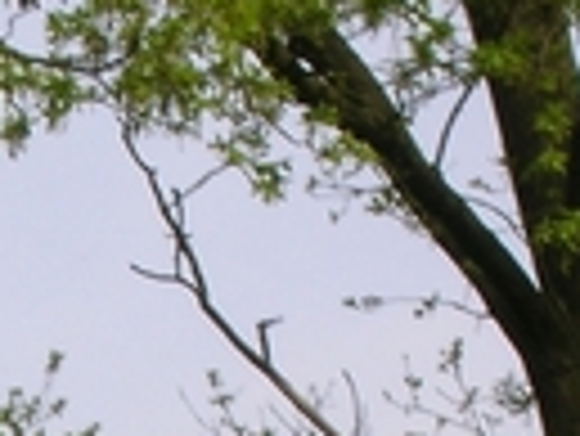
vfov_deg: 3.1
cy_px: 966
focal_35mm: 475
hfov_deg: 4.1
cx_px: -292
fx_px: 7966
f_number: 8.2
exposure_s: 1/96
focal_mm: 17.1
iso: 50
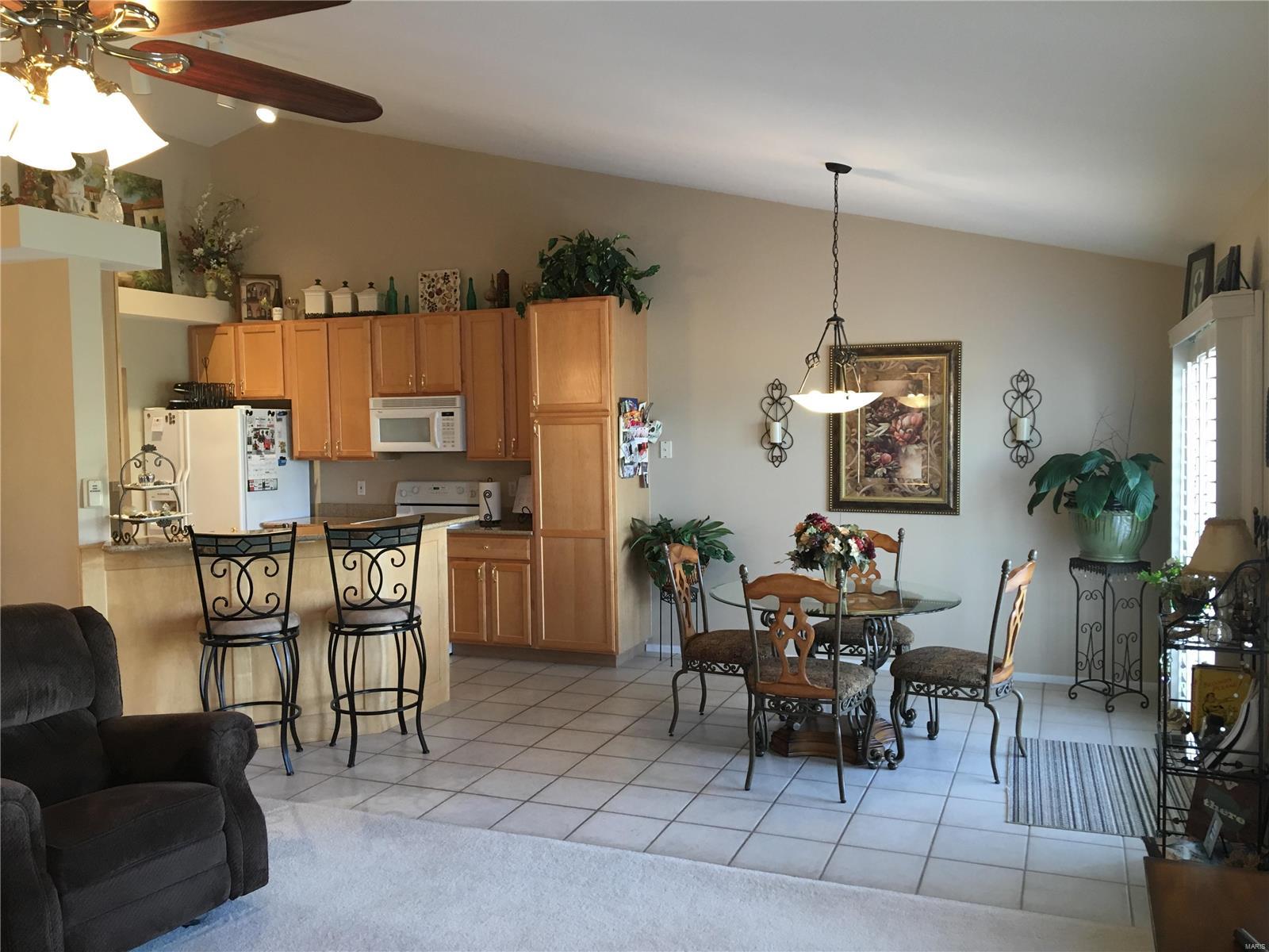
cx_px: 634
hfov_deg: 61.7
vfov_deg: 48.2
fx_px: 1063
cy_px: 476
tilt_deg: -1.9
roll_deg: +0.9
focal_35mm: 29
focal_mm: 4.15
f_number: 2.2
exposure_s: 1/30
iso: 100
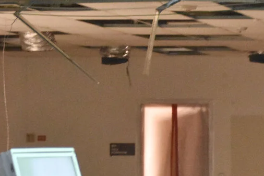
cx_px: 407
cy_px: 276
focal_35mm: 261
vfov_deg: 5.2
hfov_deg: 7.7
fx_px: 1910
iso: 4000
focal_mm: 55
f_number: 4
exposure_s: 1/60
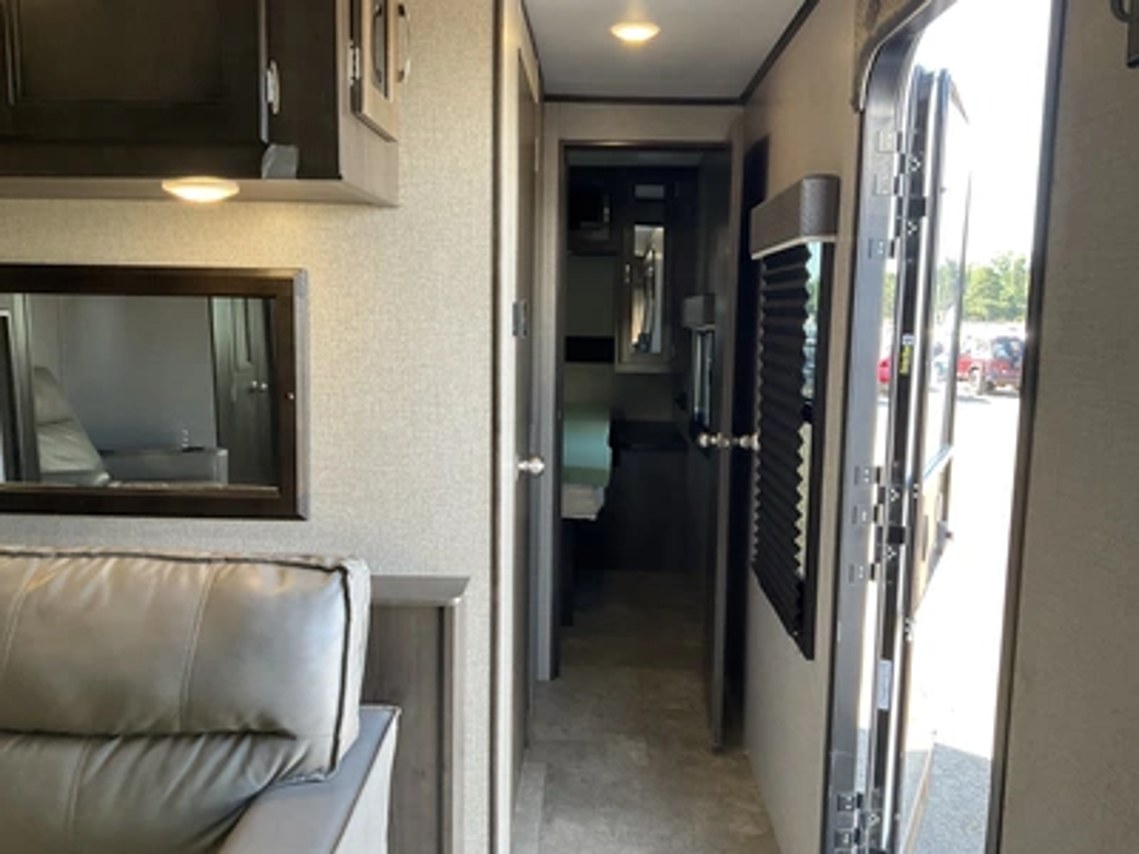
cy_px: 427
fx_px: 954
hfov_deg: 61.7
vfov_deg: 48.2
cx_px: 570
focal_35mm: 29
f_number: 1.8
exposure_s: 1/122
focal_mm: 3
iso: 64
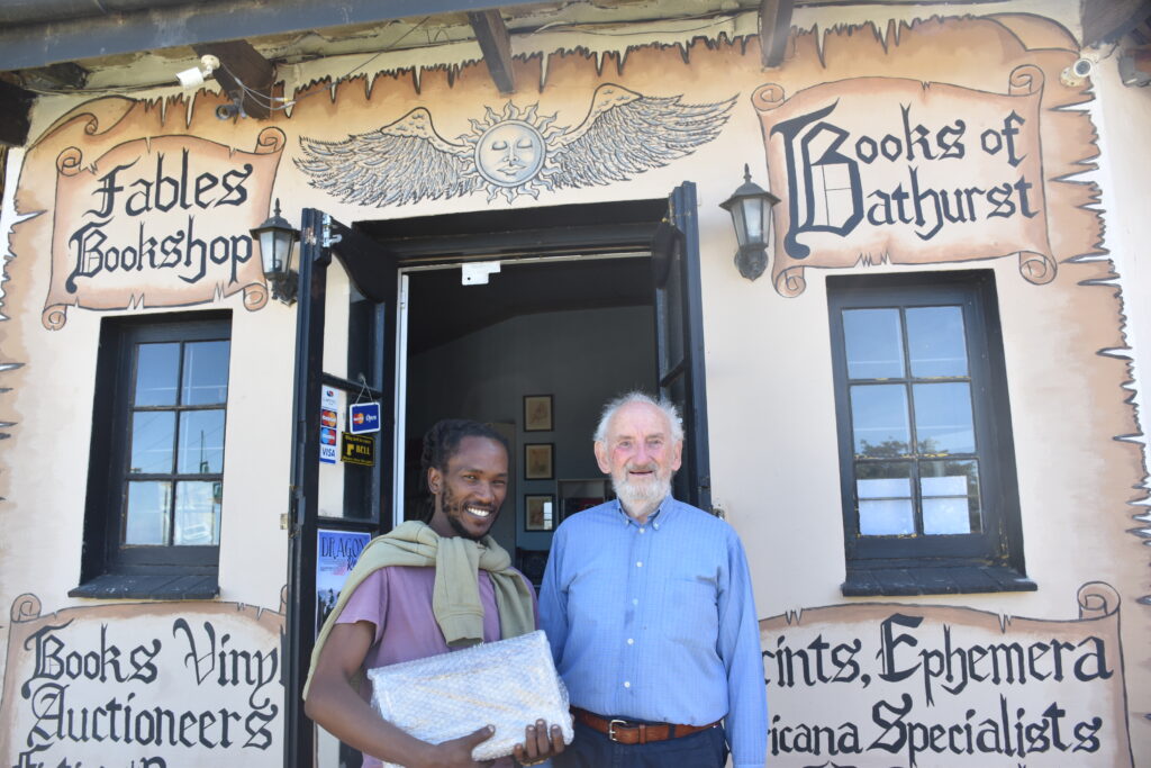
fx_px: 863
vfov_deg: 47.9
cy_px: 384
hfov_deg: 67.4
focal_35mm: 27
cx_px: 576
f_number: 5.6
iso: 220
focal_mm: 18
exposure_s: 1/125
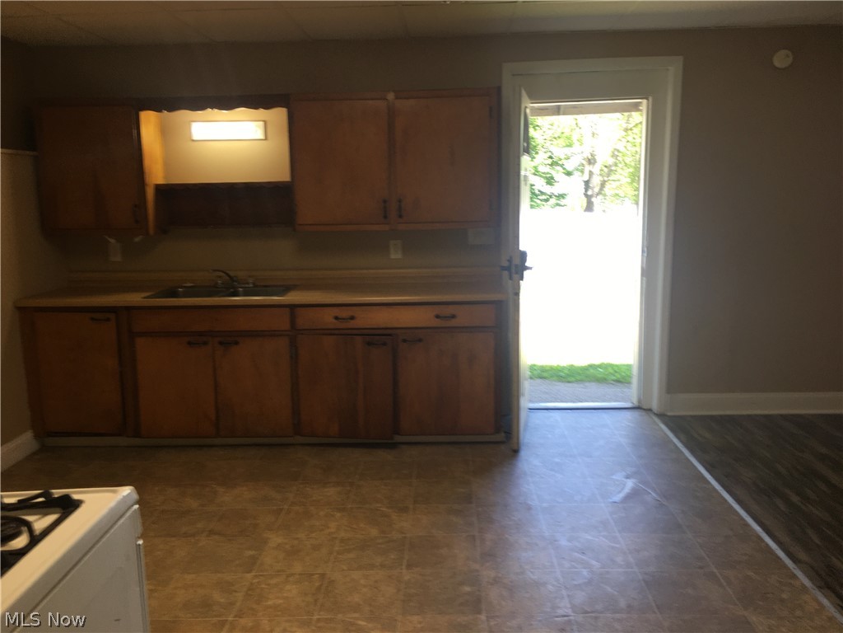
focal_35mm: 29
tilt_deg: -10.1
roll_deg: +1.2
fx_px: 706
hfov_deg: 61.7
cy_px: 316
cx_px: 422
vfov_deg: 48.2
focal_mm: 4.15
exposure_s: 1/60
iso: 32
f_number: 2.2
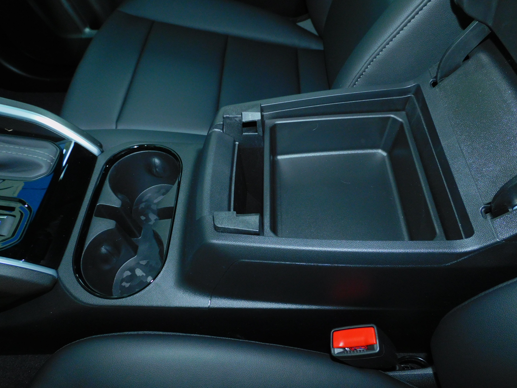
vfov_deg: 56.8
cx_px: 258
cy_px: 194
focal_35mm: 24
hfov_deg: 71.6
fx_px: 358
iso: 200
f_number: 3.3
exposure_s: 1/30
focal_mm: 4.3
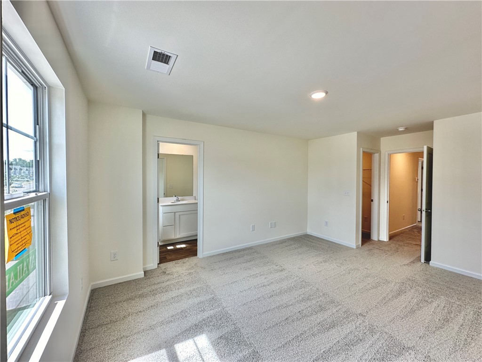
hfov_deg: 102.1
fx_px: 195
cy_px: 181
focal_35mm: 14
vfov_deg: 85.7
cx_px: 241
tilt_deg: -0.7
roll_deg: -0.5
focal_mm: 2.22
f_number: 2.2
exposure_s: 1/120
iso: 64
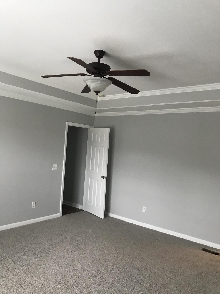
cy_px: 147
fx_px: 237
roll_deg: -3.7
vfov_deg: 63.4
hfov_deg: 49.7
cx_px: 110
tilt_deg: +3.6
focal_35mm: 28
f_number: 1.8
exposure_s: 1/30
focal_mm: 3.99
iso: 25
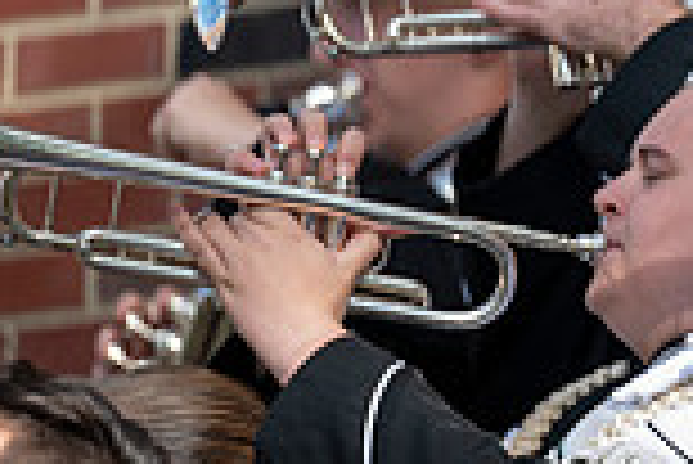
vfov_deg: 1.8
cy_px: 185
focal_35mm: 751
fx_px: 14470
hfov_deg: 2.7
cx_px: 1084
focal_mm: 200
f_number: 2.8
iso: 64
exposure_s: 1/500
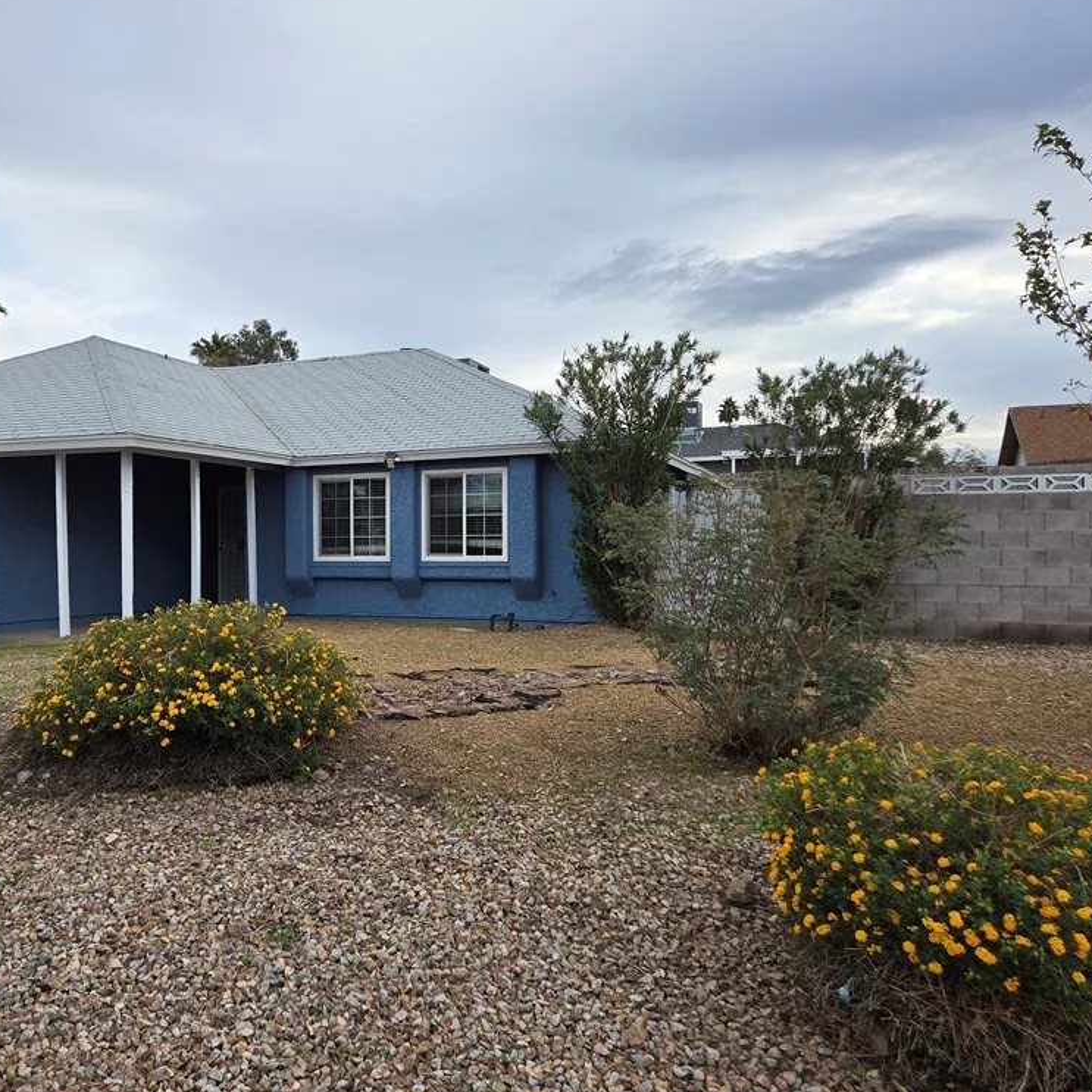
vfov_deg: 57.3
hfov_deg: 56.3
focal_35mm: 28
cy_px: 542
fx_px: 999
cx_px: 384
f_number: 1.8
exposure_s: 1/1714
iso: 80
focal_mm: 5.4
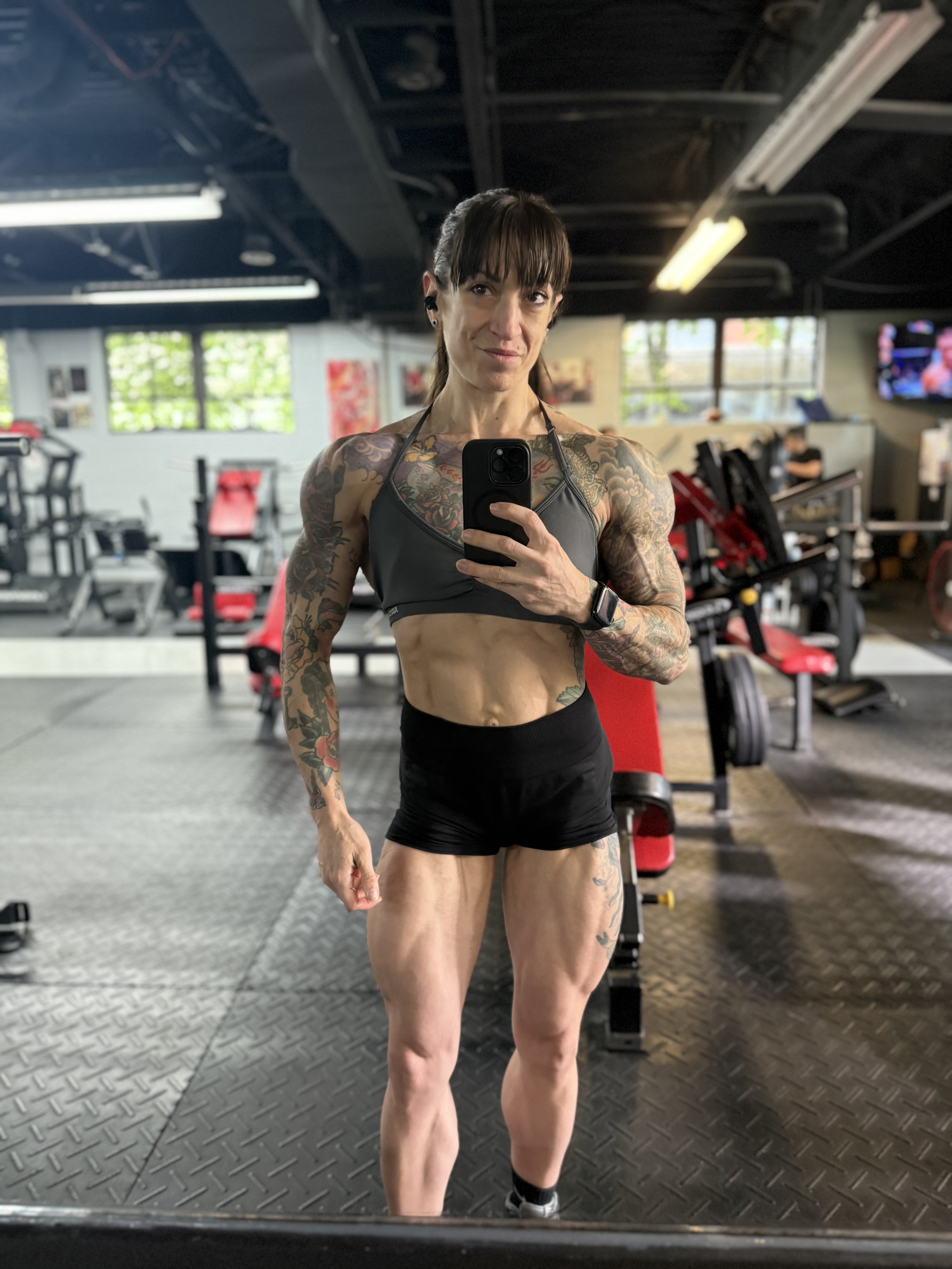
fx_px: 880
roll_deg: +0.9
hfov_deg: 56.8
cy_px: 634
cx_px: 476
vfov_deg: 71.6
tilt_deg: -11.9
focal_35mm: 24
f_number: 1.78
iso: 500
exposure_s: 1/60
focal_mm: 6.76
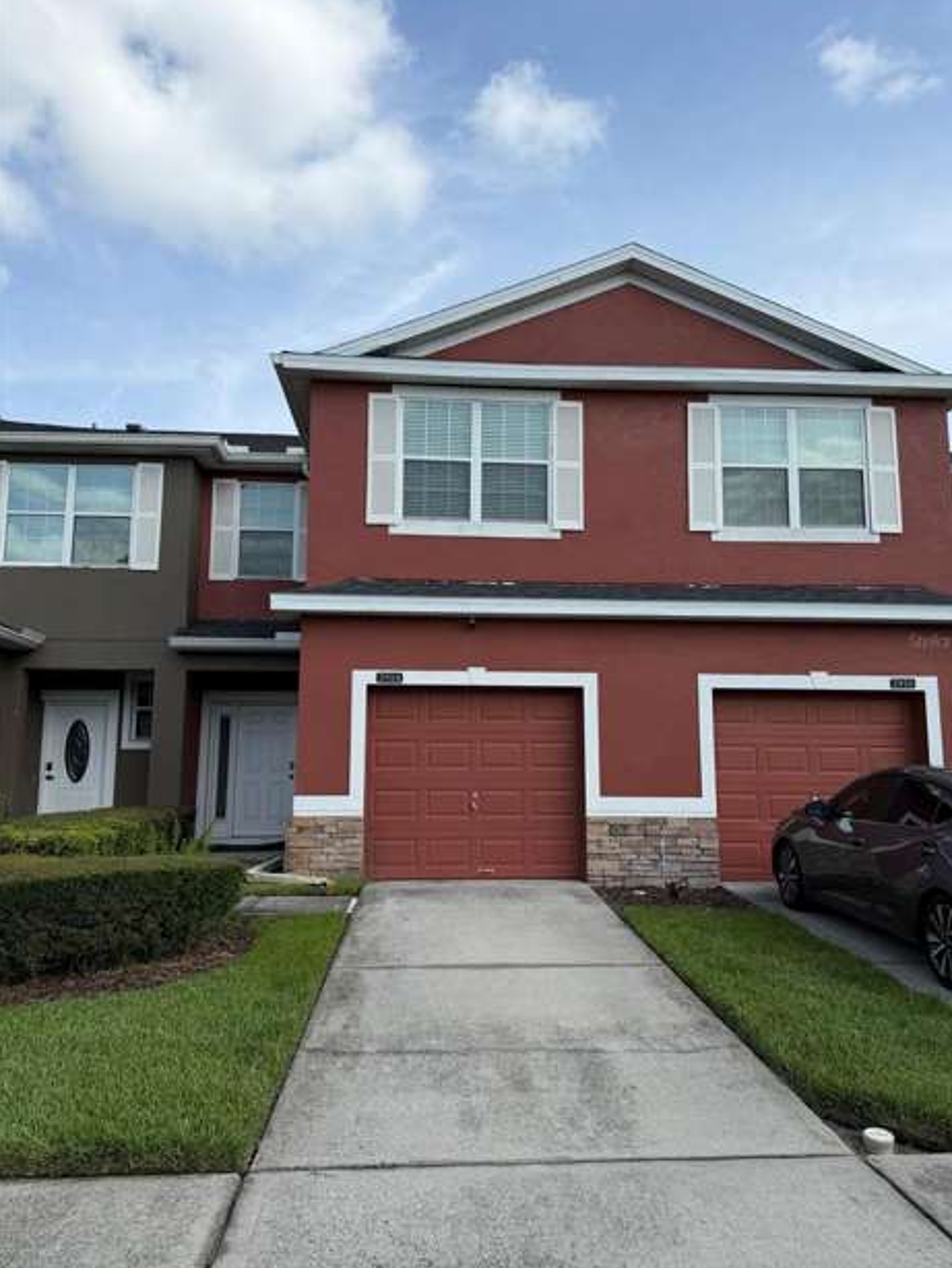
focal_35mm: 25
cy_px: 640
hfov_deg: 54.9
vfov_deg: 69.4
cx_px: 491
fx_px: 916
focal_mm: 6.76
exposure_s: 1/4167
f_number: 1.78
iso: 80
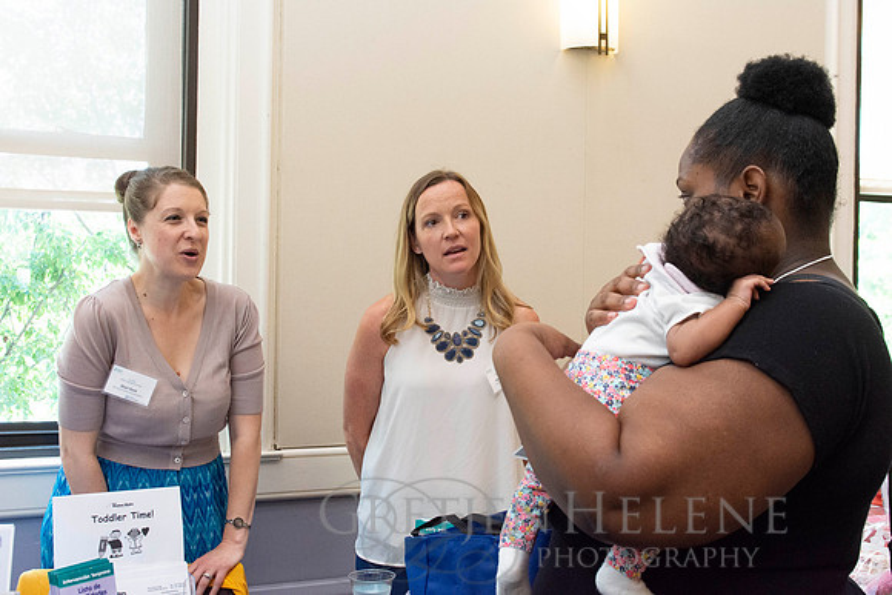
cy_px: 298
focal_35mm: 42
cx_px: 446
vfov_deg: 31.9
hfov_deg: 46.4
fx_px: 1041
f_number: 6.3
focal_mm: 28
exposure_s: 1/160
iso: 2000
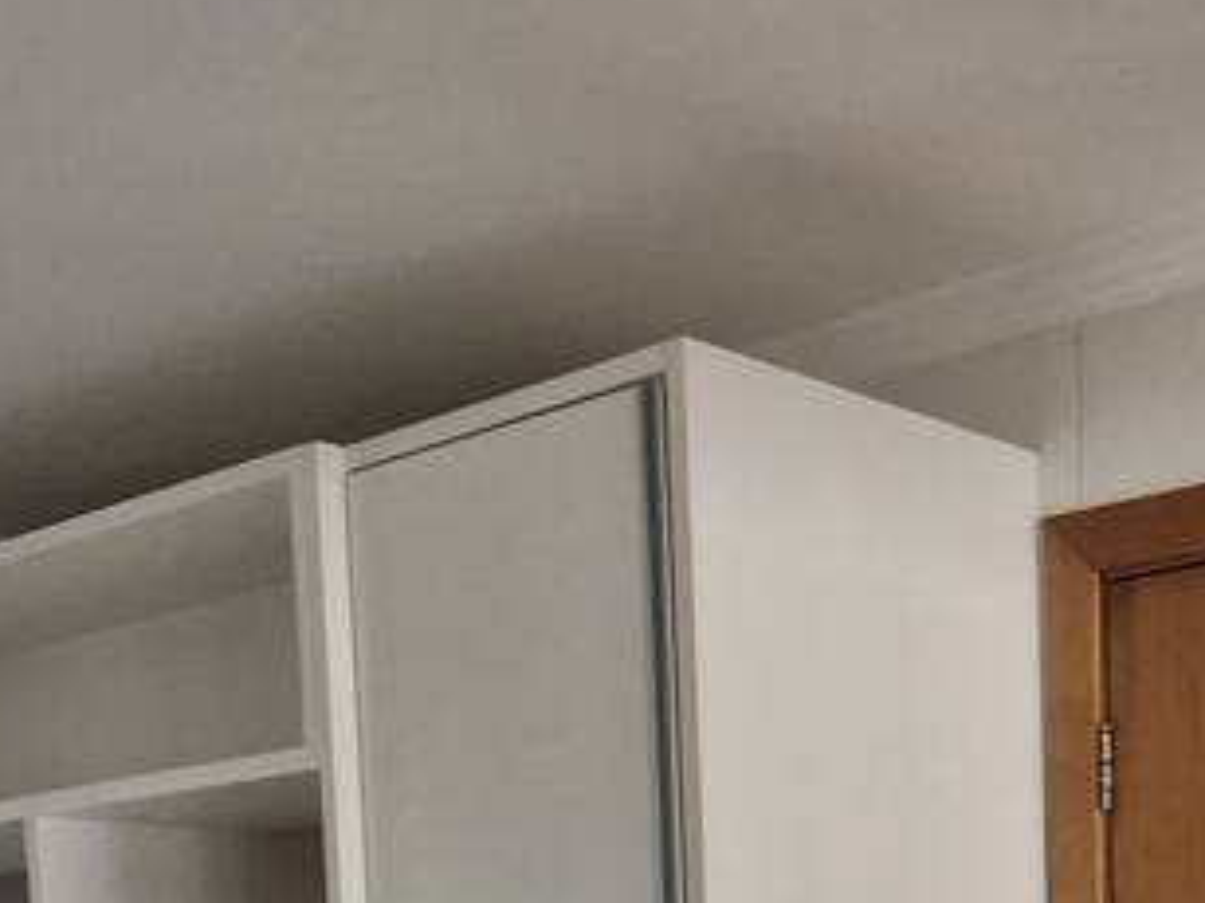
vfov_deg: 20.9
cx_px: 1024
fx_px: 2123
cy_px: 1303
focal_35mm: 61
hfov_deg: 30.6
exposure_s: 1/60
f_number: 2.2
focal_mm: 1.74
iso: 200
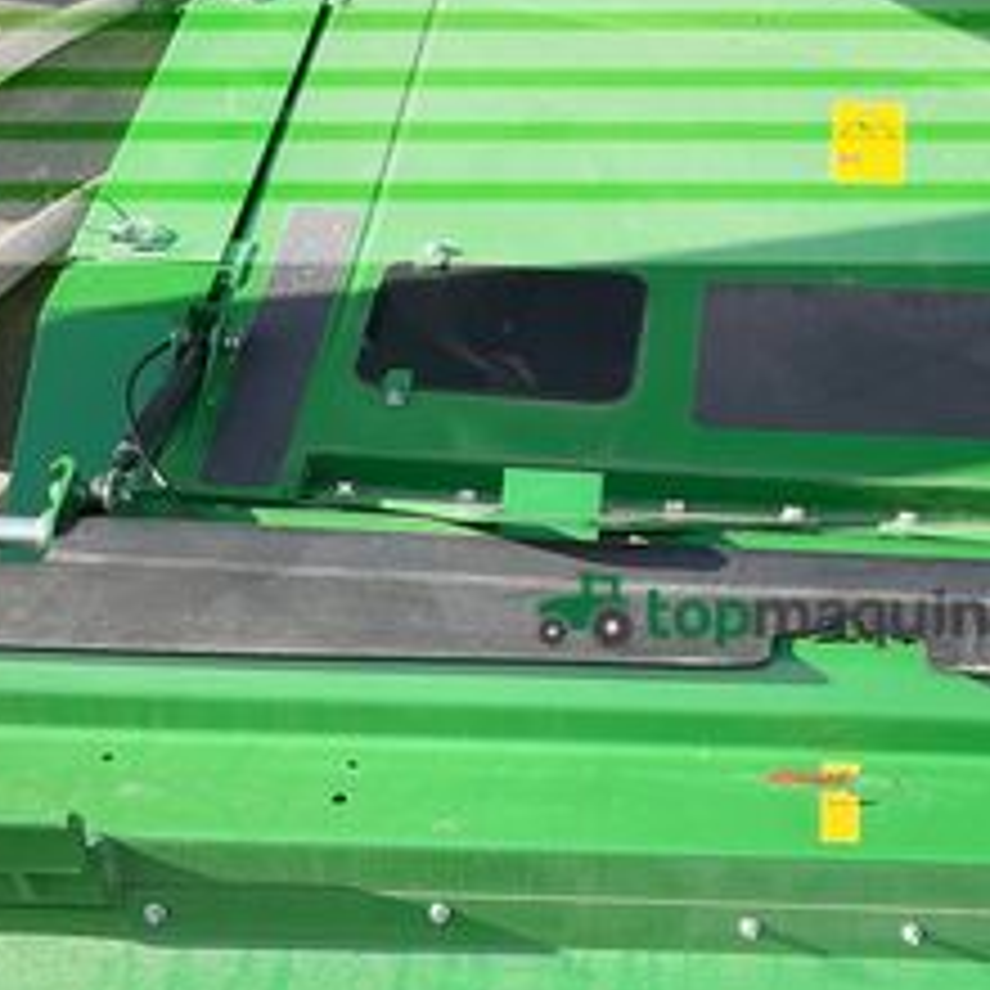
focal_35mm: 64
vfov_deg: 26.8
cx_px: 875
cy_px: 612
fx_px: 2071
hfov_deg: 26.1
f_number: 1.8
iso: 16
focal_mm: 3
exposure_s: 1/500
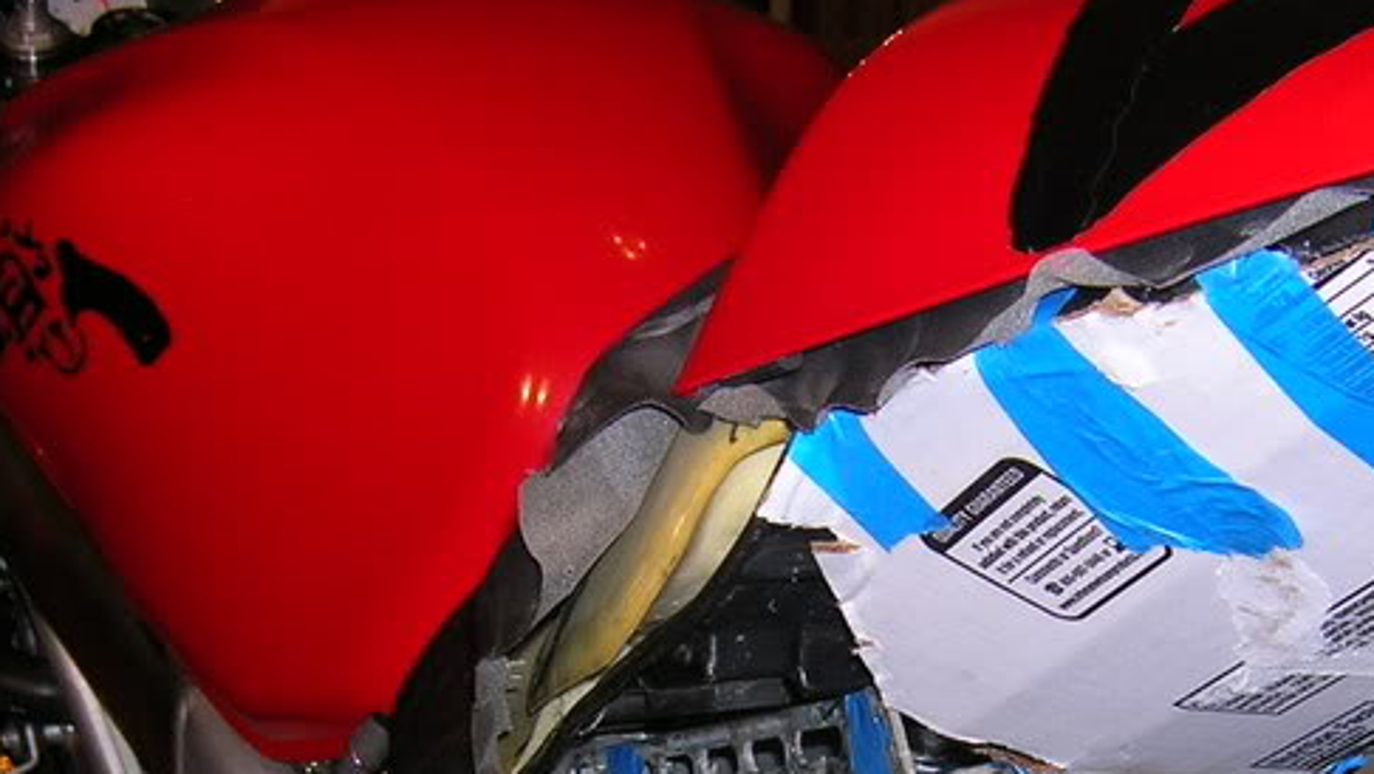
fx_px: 2843
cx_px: 848
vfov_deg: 15.2
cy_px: 802
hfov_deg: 27.1
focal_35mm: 78
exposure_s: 1/60.1
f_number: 2.9
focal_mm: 5.7
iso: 50
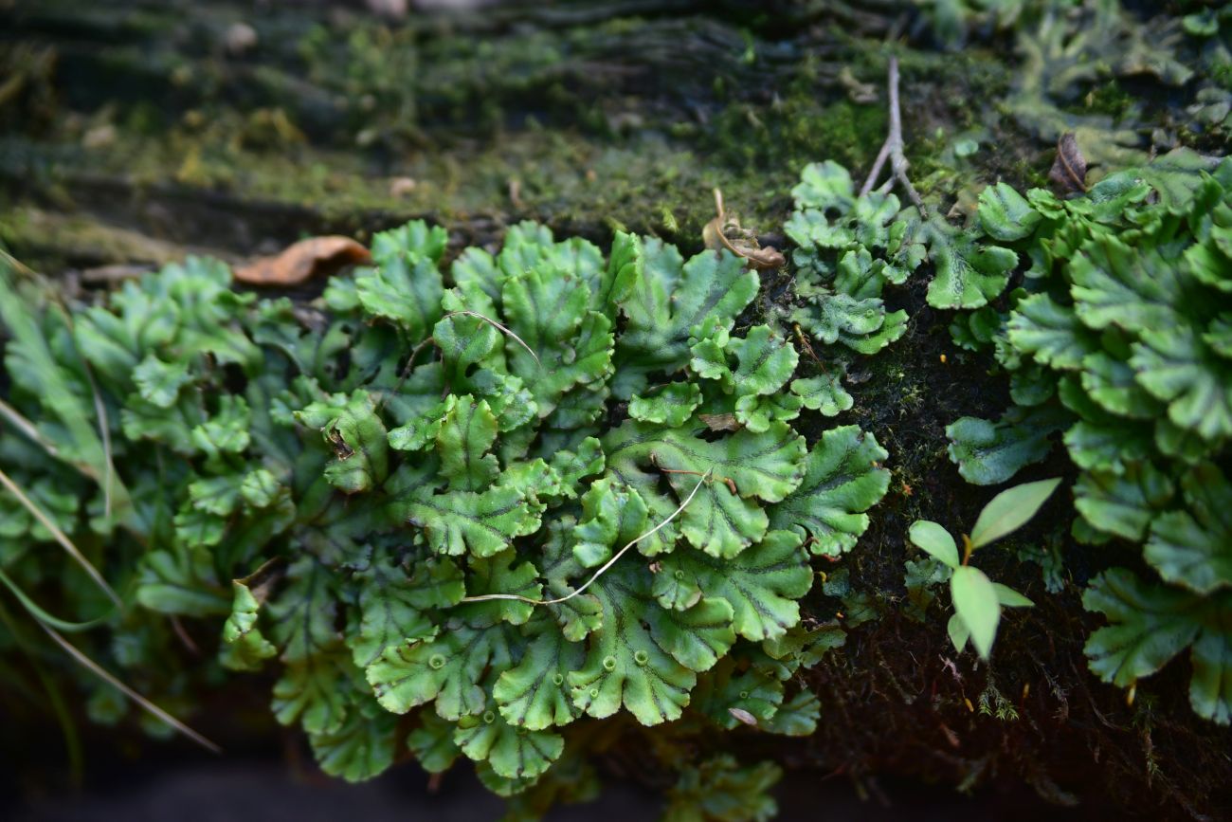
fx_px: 1711
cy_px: 411
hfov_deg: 39.6
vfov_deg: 27.0
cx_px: 616
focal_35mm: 50
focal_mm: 50
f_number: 2.8
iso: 200
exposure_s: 1/125
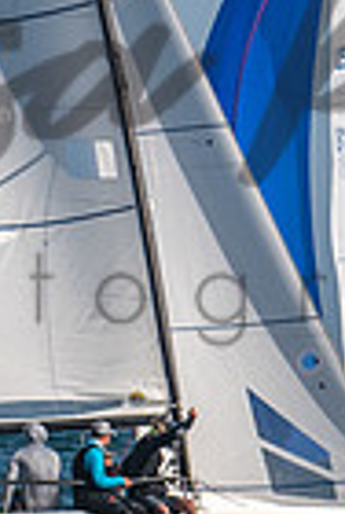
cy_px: 15
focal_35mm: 596
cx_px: 591
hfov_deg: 2.3
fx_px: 8525
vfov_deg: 3.4
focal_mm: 90
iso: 200
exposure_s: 1/2000
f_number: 6.3
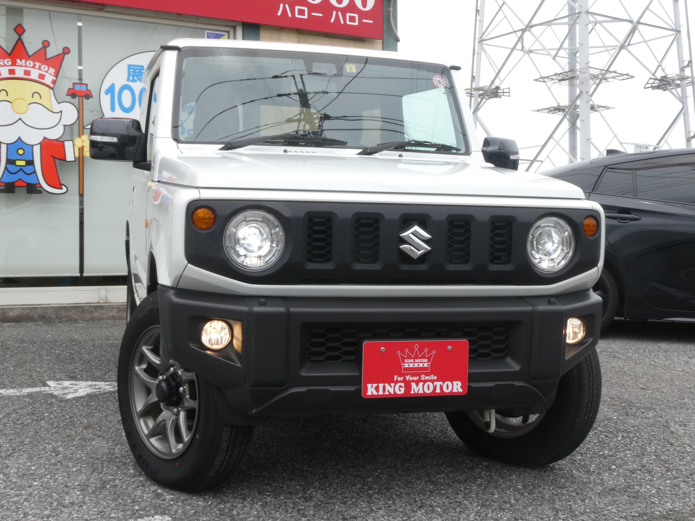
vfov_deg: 32.9
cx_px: 348
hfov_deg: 42.9
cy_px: 260
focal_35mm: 44
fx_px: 883
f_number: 8
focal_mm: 7.8
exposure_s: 1/80
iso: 80
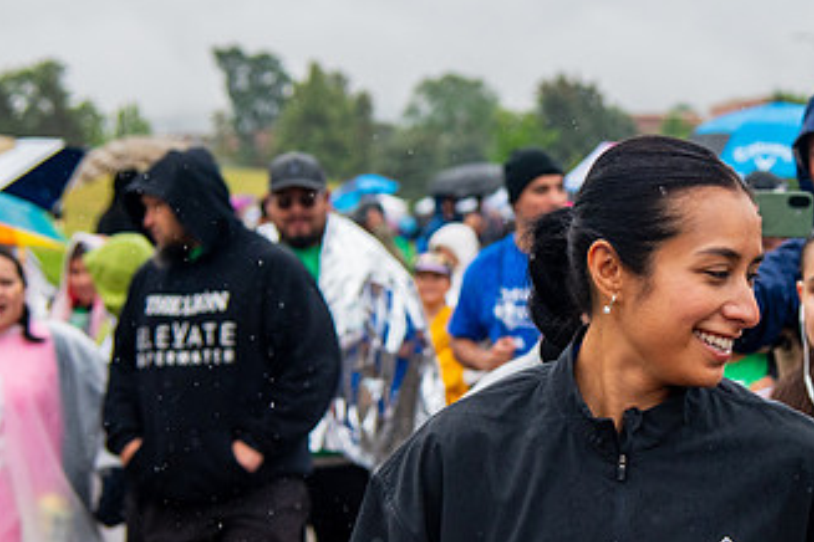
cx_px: 587
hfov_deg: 18.3
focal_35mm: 111
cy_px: 278
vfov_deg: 12.3
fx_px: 2510
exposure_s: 1/1600
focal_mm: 52
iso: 1600
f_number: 4
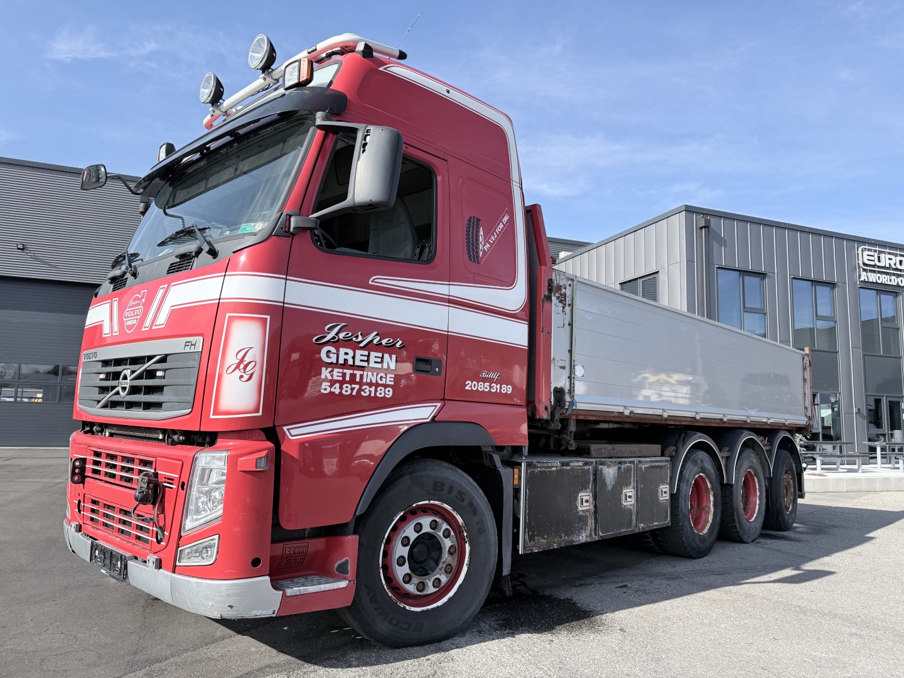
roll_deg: -1.0
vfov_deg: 56.8
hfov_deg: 71.6
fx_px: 627
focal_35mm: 24
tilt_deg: +8.5
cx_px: 452
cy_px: 339
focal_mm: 6.76
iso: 80
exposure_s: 1/2801
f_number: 1.78
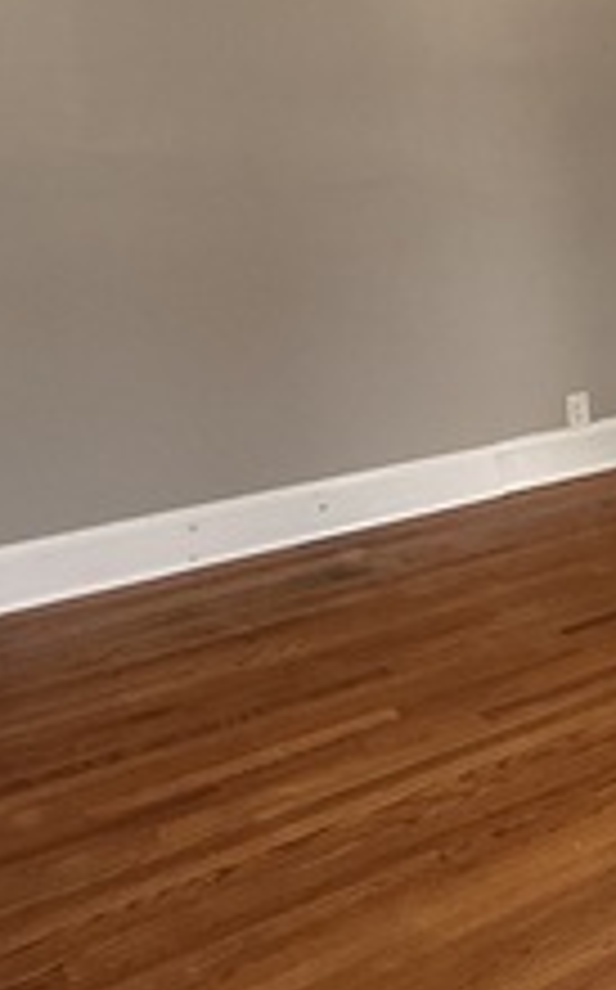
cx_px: 1023
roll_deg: -1.3
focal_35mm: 45
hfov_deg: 21.6
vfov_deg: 44.3
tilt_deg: -16.0
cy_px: 428
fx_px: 1212
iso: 125
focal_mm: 2.22
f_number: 2.2
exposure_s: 1/99
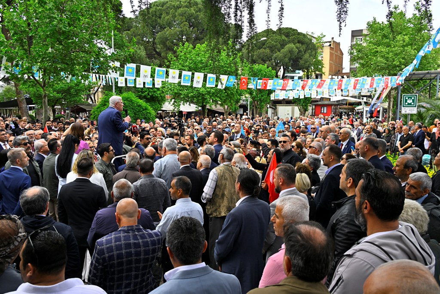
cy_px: 147
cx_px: 220
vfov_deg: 42.3
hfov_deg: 60.3
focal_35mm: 31
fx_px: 379
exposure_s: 1/640
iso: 320
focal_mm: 31
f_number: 7.1
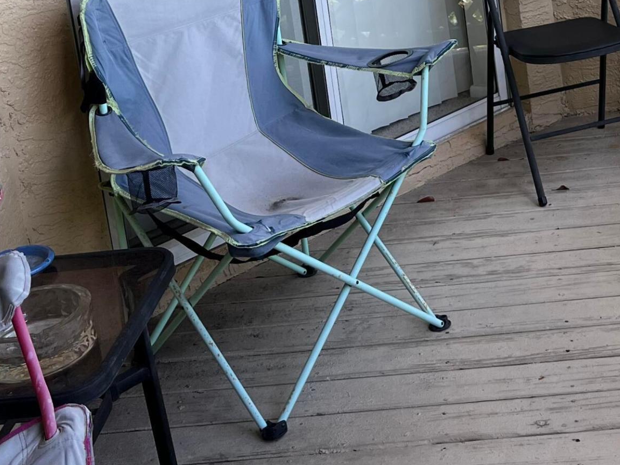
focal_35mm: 65
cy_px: -88
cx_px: 488
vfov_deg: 21.1
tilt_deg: -9.6
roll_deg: +8.0
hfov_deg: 29.2
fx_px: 1164
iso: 50
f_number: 1.5
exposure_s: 1/389
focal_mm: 5.7
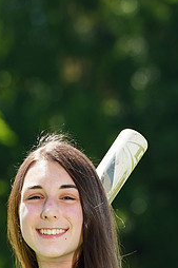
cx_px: 42
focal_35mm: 684
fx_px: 5080
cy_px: 294
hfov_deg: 2.0
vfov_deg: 3.0
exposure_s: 1/160
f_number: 10
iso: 200
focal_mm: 300
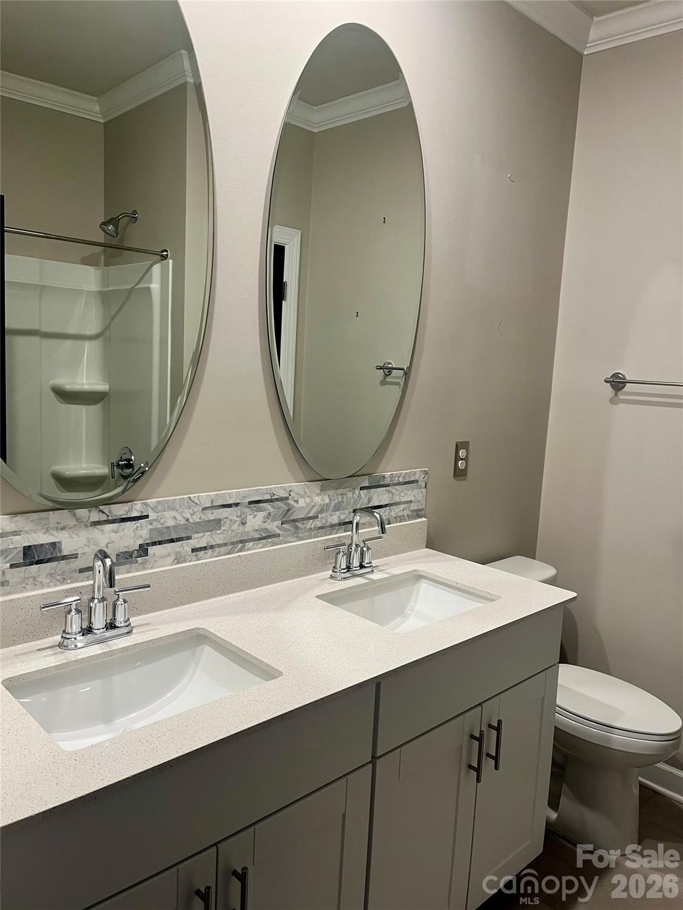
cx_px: 342
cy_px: 455
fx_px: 684
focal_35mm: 26
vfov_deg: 67.3
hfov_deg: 53.1
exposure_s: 1/60
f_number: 1.6
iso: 80
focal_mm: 5.1
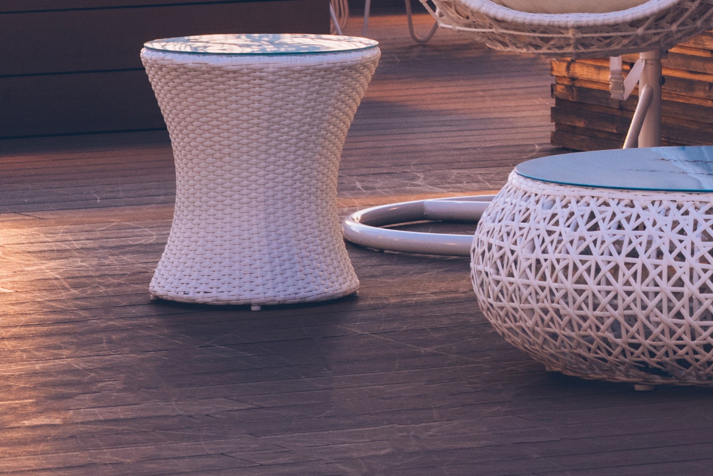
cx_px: 1185
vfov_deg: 4.4
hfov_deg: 6.5
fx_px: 6200
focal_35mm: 313
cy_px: -365
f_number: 7.1
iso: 400
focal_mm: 85
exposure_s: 1/3
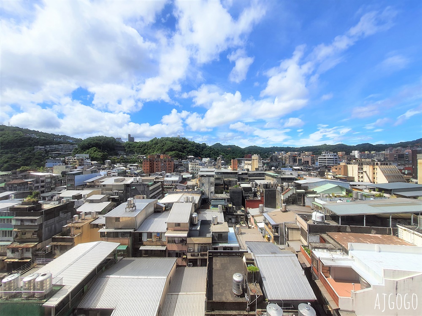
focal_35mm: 13
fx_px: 158
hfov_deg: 106.2
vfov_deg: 89.9
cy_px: 158
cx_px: 211
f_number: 2.2
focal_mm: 1.74
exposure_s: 1/1120
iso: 50
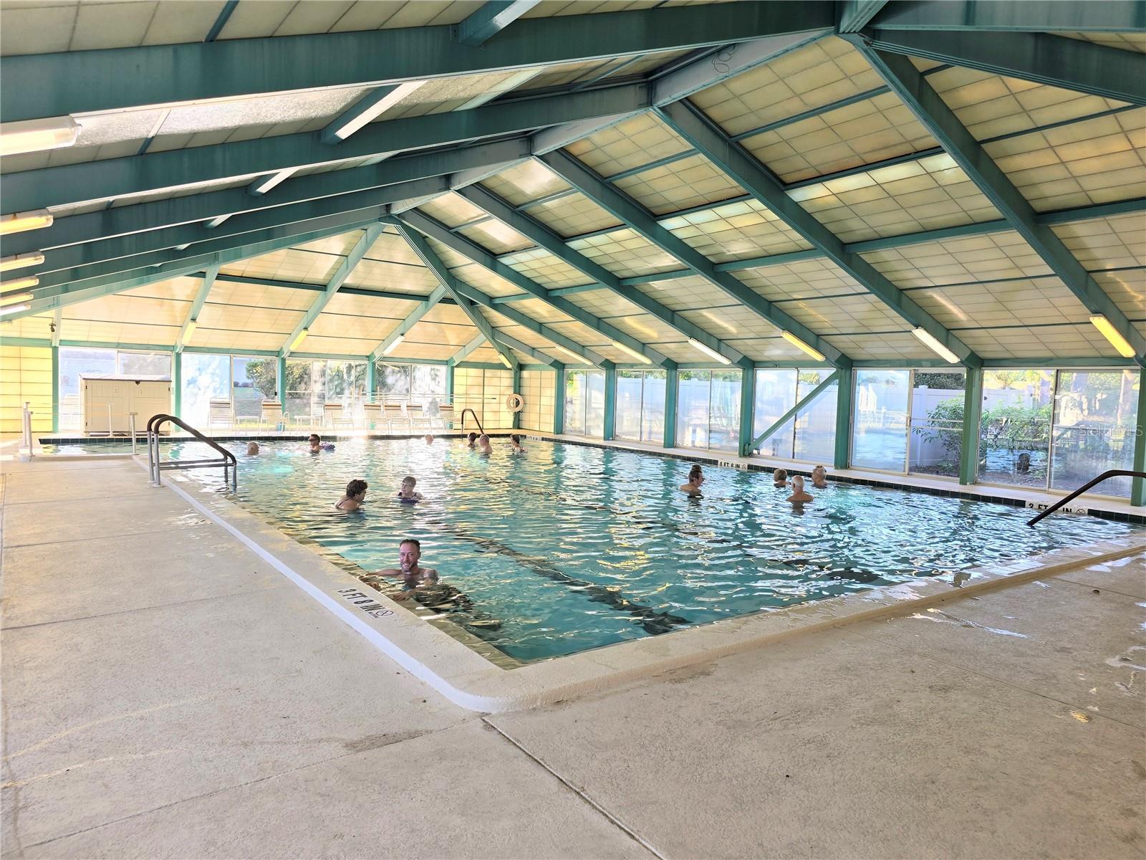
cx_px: 573
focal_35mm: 23
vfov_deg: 58.9
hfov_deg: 73.9
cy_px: 430
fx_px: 761
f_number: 1.7
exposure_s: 1/120
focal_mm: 6.3
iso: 32
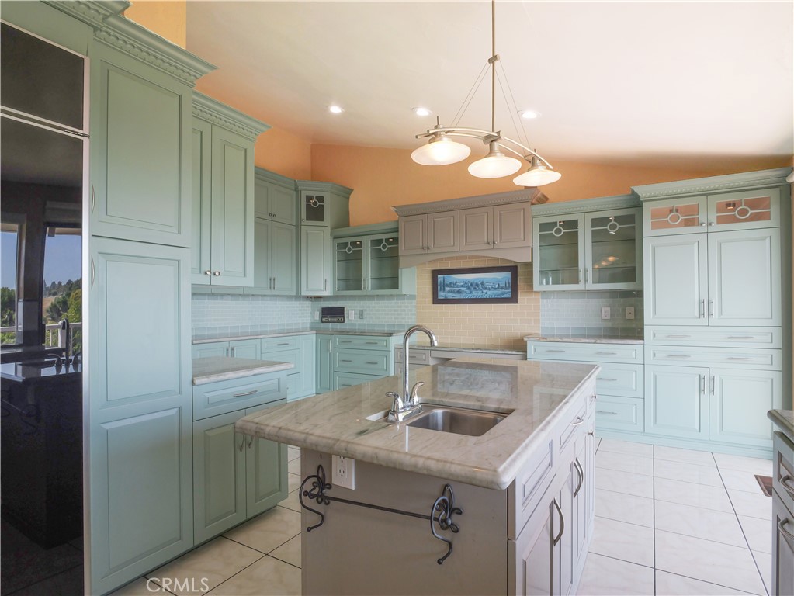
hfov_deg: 87.7
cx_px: 397
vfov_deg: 71.6
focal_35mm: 18
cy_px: 298
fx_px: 413
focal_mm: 9
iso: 320
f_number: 8
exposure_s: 1/100
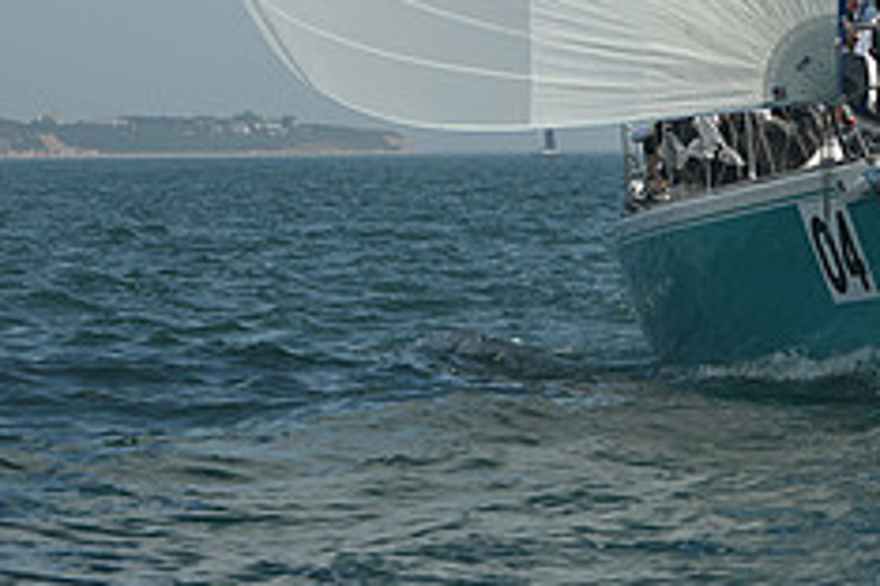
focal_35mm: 335
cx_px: 963
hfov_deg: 6.1
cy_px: -54
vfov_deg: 4.1
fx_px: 8188
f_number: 9
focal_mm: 135
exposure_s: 1/1000
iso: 320
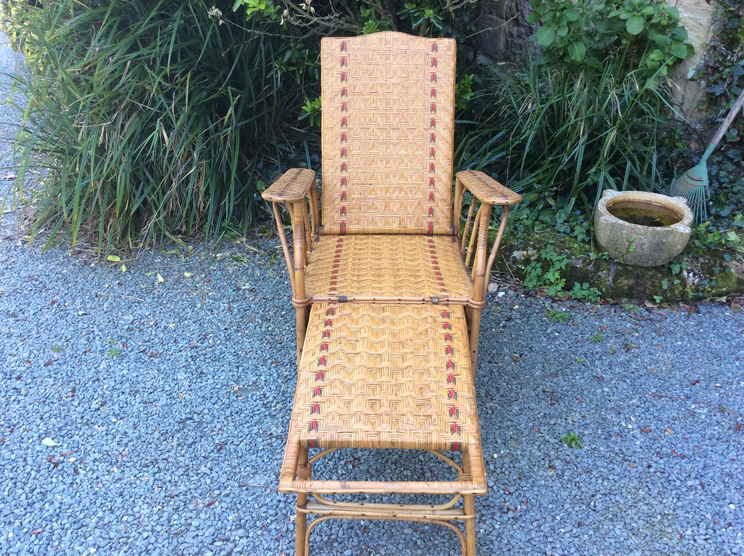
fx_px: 687
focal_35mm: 32
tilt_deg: -28.8
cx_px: 372
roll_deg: +0.1
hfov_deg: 56.9
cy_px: 278
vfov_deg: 44.1
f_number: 2.4
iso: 64
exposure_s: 1/100
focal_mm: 3.3
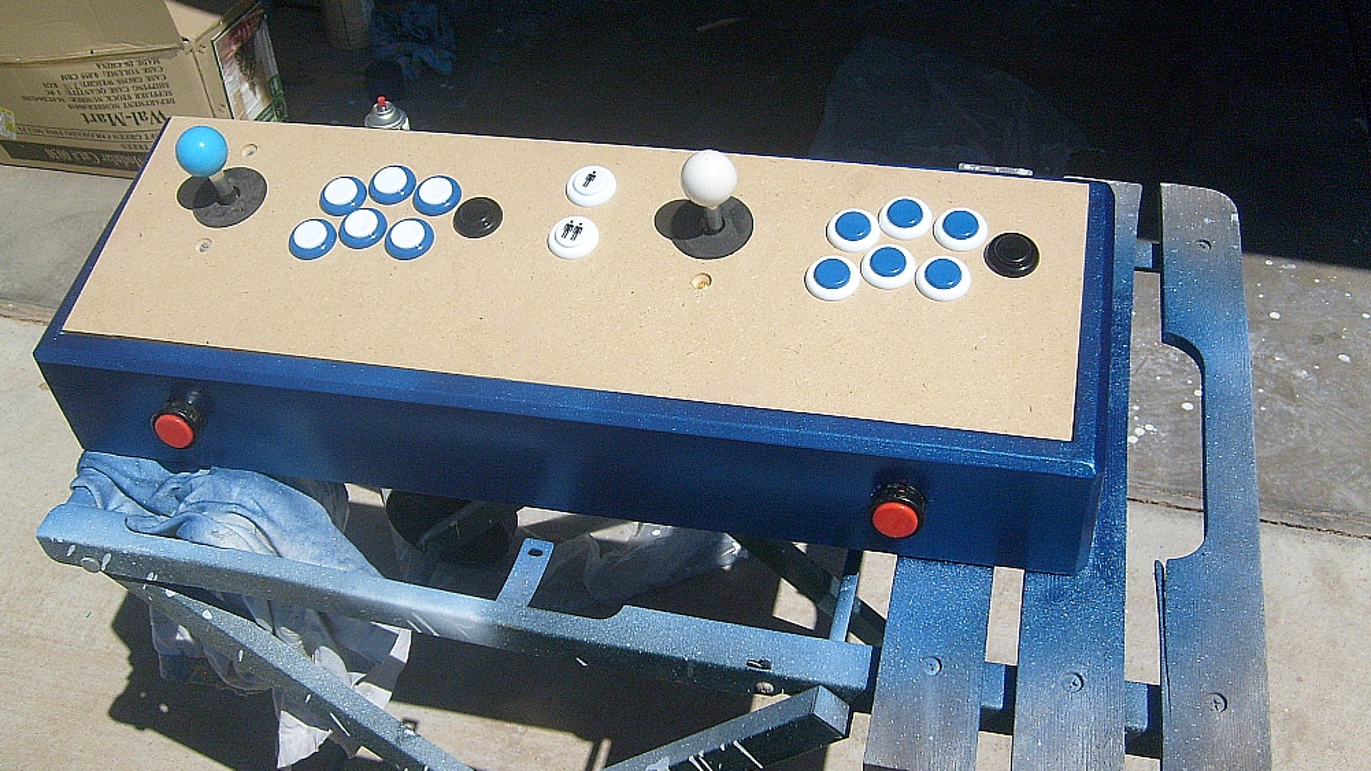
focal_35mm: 39
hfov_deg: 51.6
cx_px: 686
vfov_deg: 30.4
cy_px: 345
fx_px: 1418
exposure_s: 1/500
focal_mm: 5.8
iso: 80
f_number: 7.1
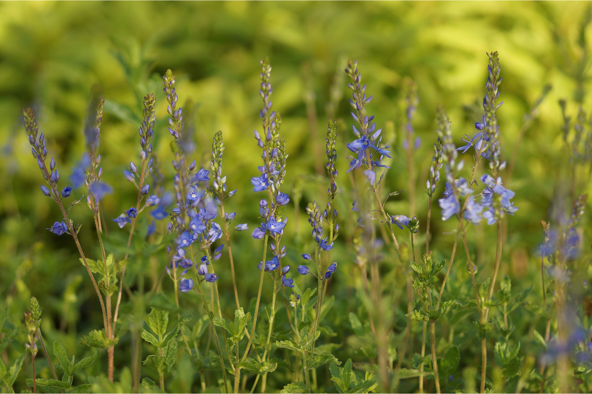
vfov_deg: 9.1
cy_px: 197
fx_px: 2466
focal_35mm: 150
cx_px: 296
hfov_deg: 13.7
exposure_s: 1/640
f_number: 2.8
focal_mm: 100
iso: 100
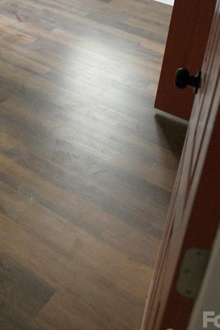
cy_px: 0
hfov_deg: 25.5
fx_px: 476
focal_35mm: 52
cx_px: 39
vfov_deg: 34.7
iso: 8000
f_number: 6.3
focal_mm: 24
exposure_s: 1/60
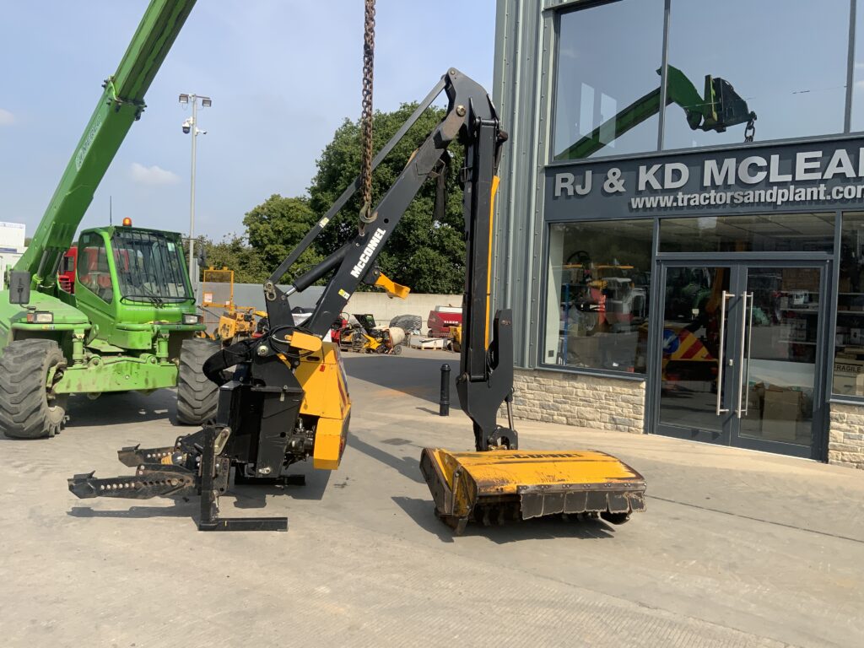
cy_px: 324
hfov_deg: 61.7
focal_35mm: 29
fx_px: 724
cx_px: 432
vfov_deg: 48.2
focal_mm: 3
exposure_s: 1/1786
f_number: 1.8
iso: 16
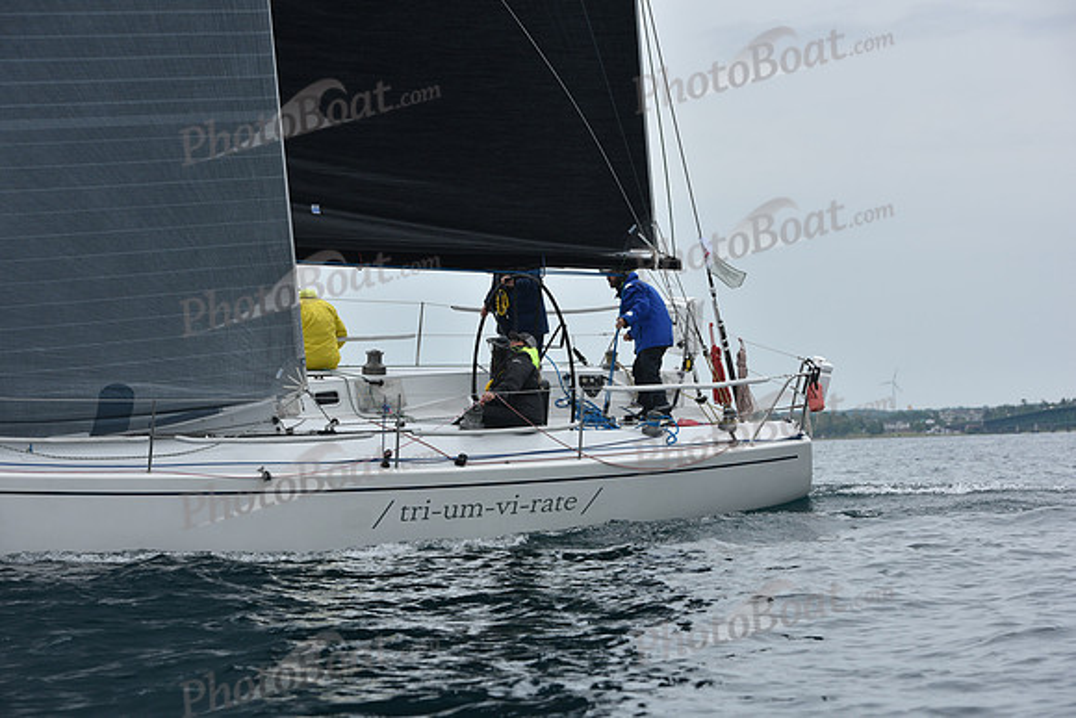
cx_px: 538
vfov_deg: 13.4
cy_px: 359
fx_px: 3049
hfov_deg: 20.0
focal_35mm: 102
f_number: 7.1
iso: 250
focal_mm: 102
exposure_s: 1/800
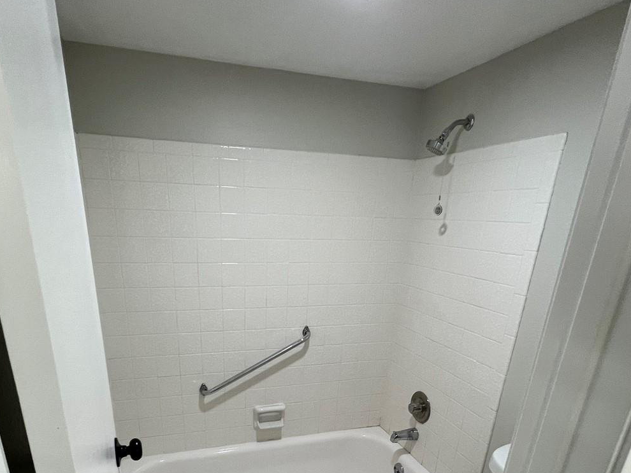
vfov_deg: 58.8
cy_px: 375
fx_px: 383
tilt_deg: -21.4
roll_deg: -2.1
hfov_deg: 78.8
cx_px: 289
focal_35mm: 21
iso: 200
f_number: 1.8
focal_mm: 1.57
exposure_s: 1/120
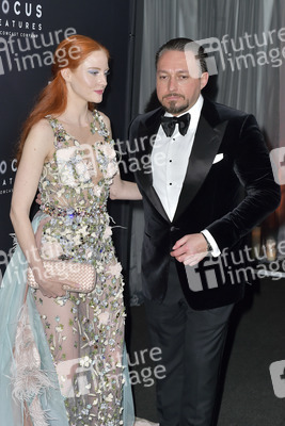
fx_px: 712
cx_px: 142
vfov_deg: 33.4
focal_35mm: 60
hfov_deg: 22.6
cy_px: 213
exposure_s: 1/250
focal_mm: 60
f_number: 6.3
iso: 500
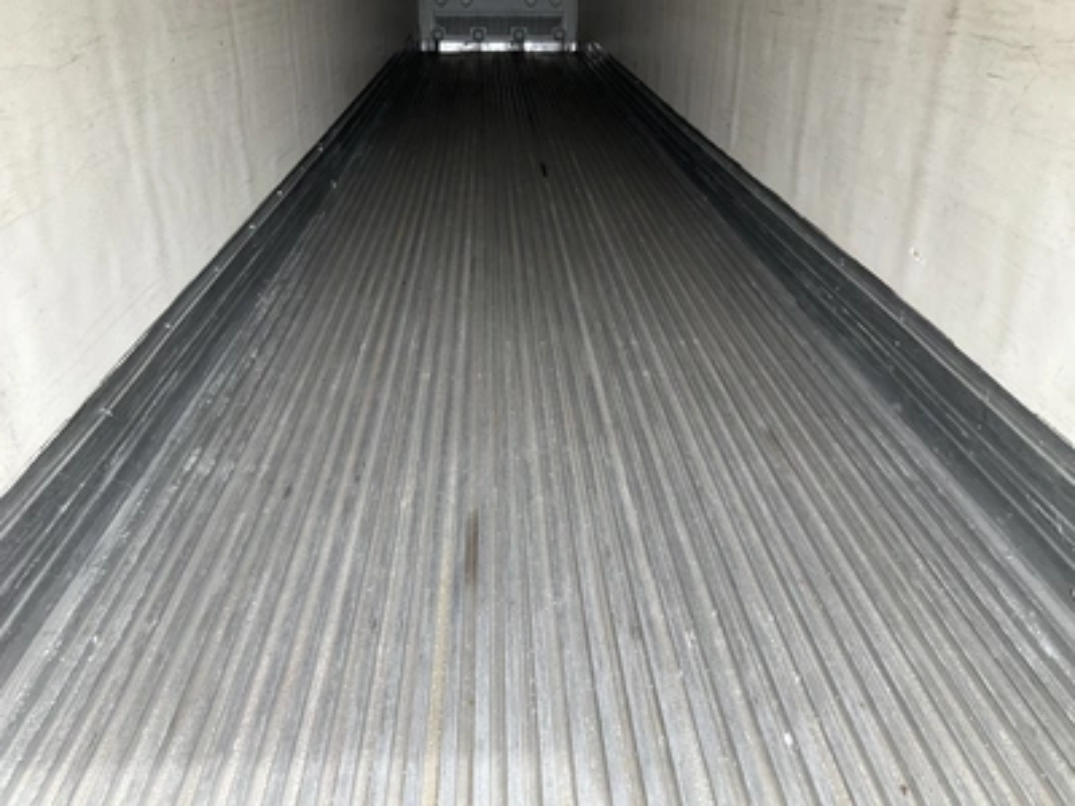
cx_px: 538
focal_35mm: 29
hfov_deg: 61.7
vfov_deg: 48.2
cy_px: 403
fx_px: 901
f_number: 1.8
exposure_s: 1/161
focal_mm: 3
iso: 32
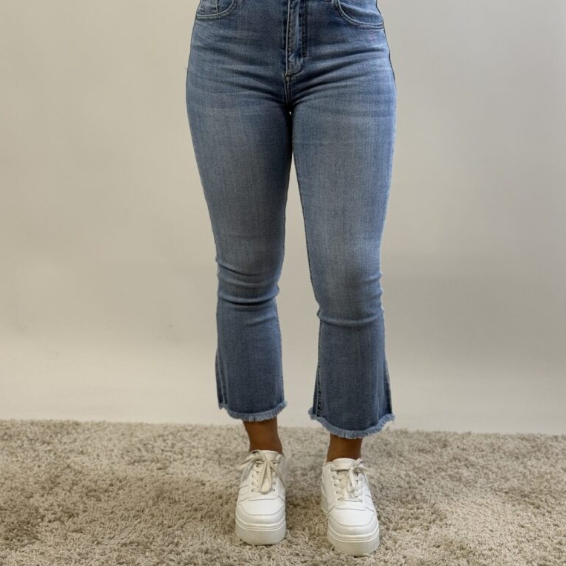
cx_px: 283
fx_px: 1054
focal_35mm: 57
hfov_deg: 30.0
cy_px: 275
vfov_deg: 30.0
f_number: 1.78
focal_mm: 6.76
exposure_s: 1/100
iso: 50
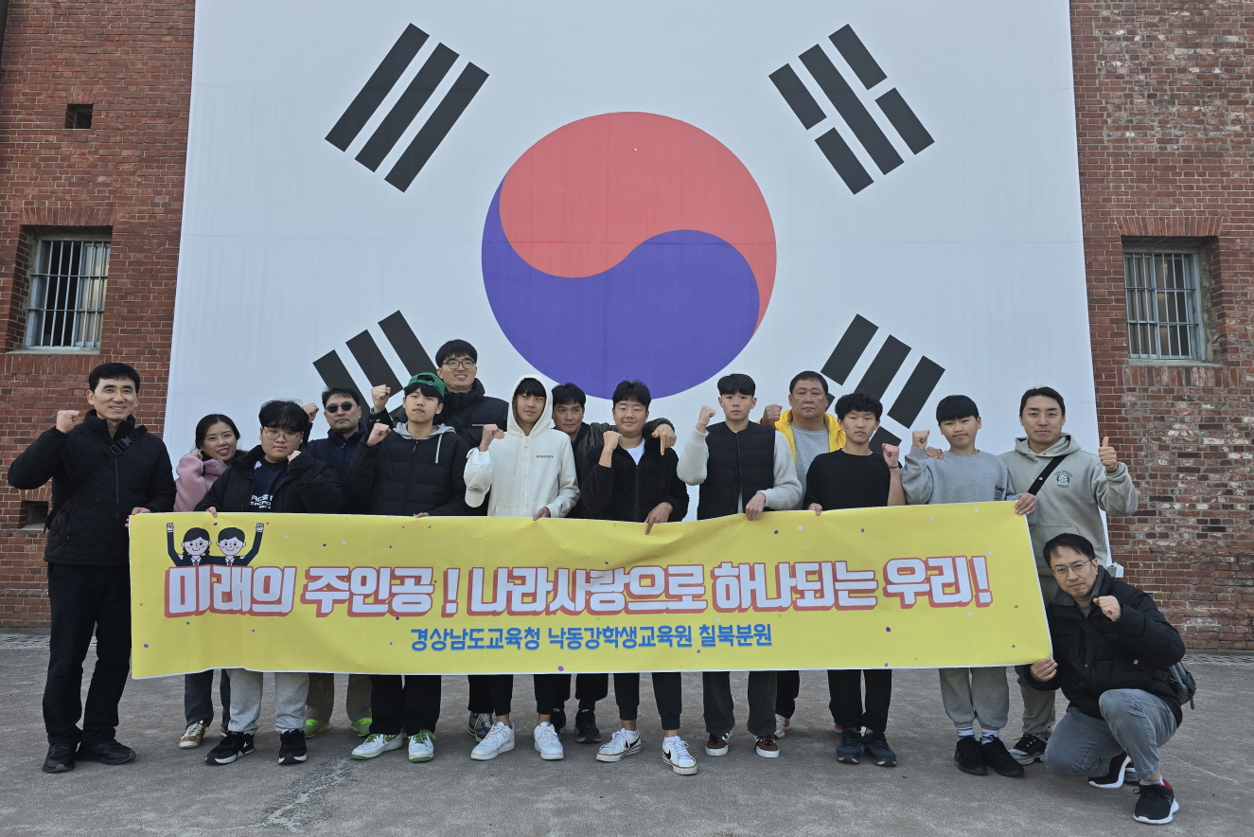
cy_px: 394
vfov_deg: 53.1
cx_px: 626
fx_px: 836
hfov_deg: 73.7
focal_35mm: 24
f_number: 1.7
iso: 16
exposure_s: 1/180
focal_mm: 6.3
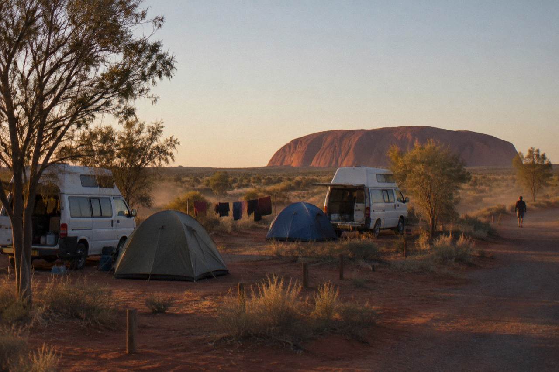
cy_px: 186
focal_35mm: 40
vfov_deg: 33.4
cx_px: 280
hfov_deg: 48.5
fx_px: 621
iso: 500
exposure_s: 1/250
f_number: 9
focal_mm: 40
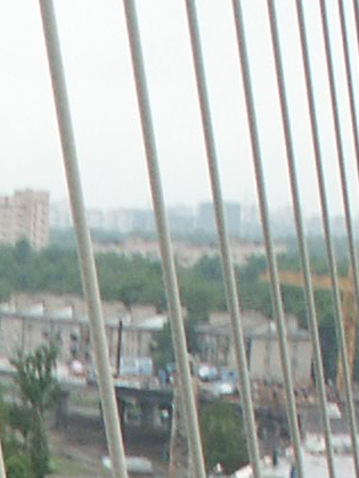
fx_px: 3706
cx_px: -387
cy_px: 1221
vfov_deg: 6.9
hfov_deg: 5.4
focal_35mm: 268
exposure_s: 1/45
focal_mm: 11.54
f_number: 6.7
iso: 100
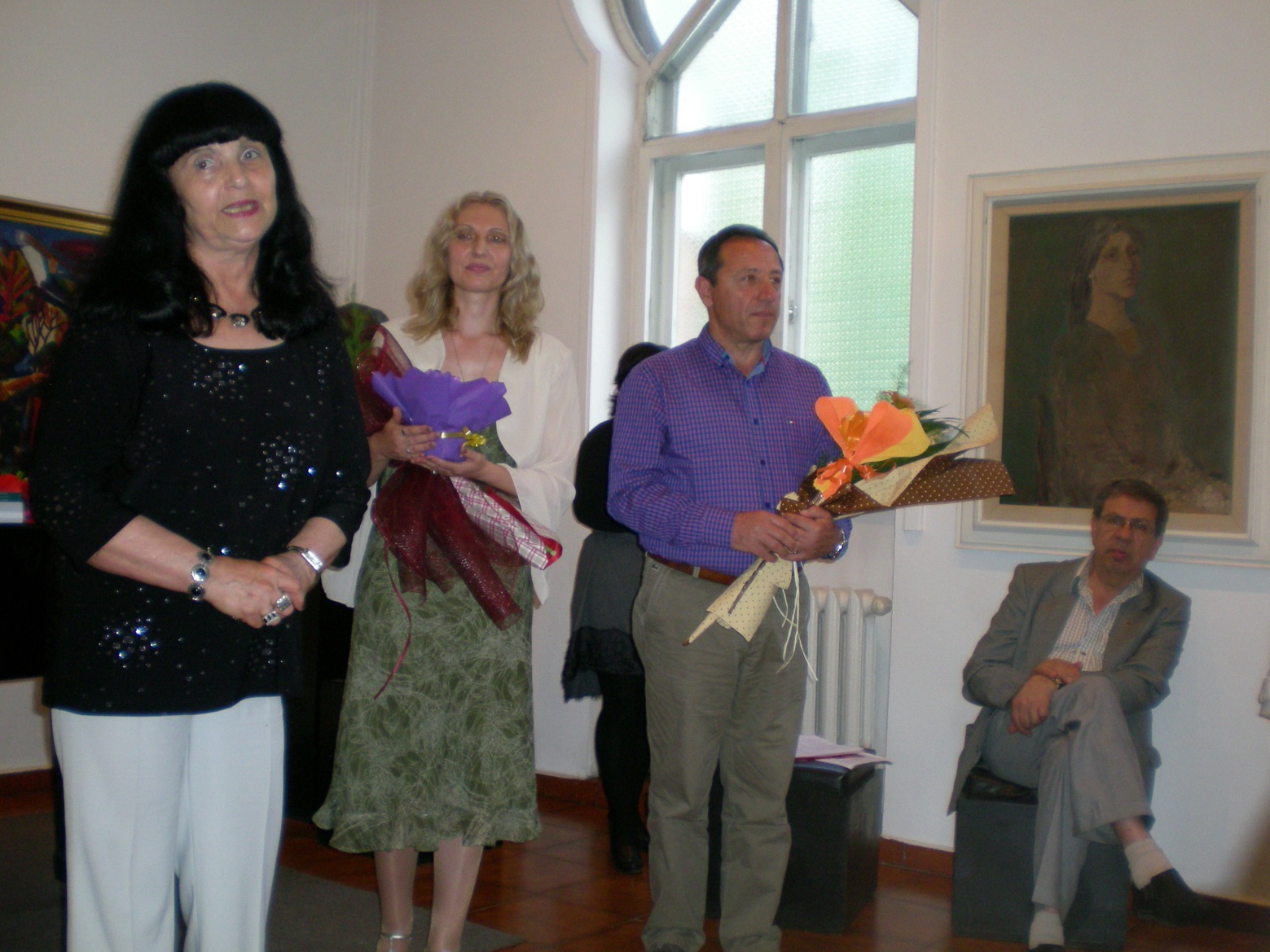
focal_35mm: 39
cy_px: 471
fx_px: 1431
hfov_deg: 47.9
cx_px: 631
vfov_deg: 36.8
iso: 180
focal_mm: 6.3
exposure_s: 1/60
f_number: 3.1
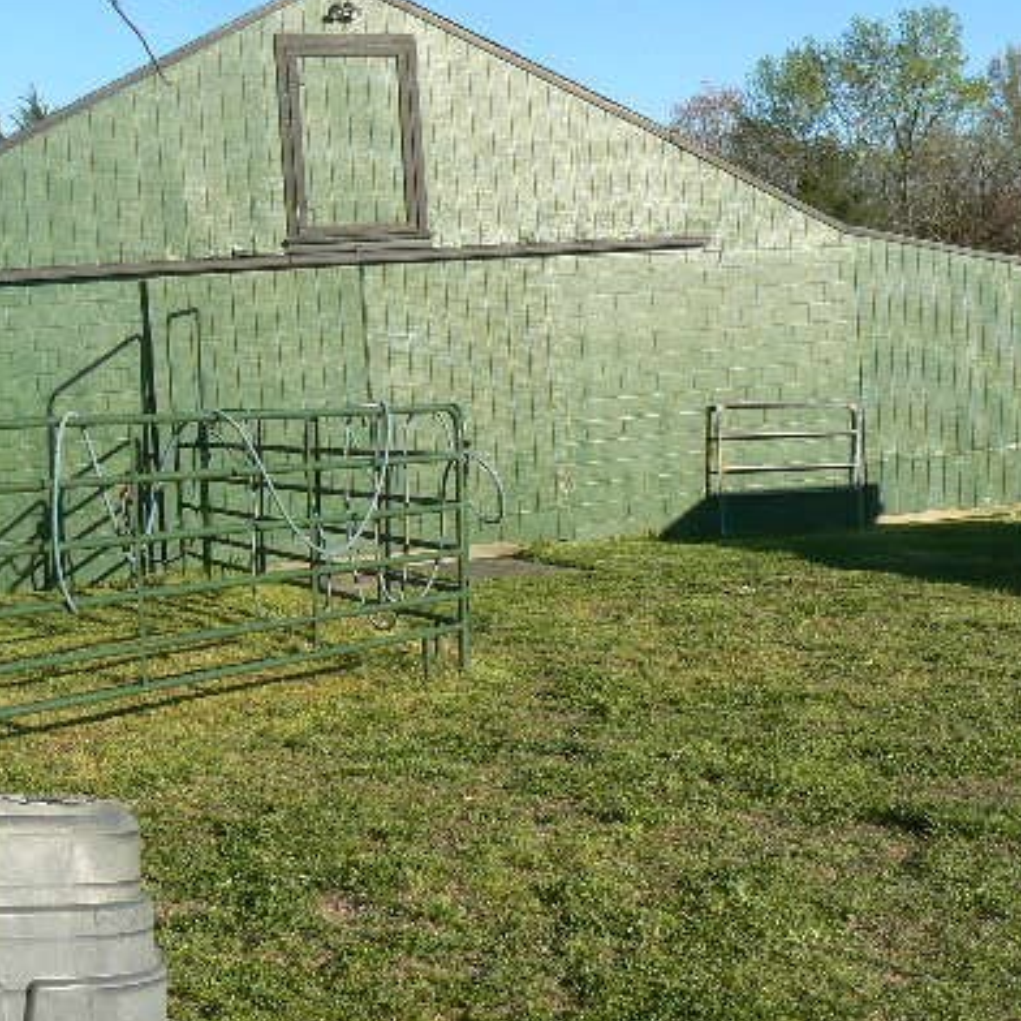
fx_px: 1735
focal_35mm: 52
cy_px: 451
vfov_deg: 32.8
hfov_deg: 32.8
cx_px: 471
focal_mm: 6
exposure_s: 1/250
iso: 80
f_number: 5.6
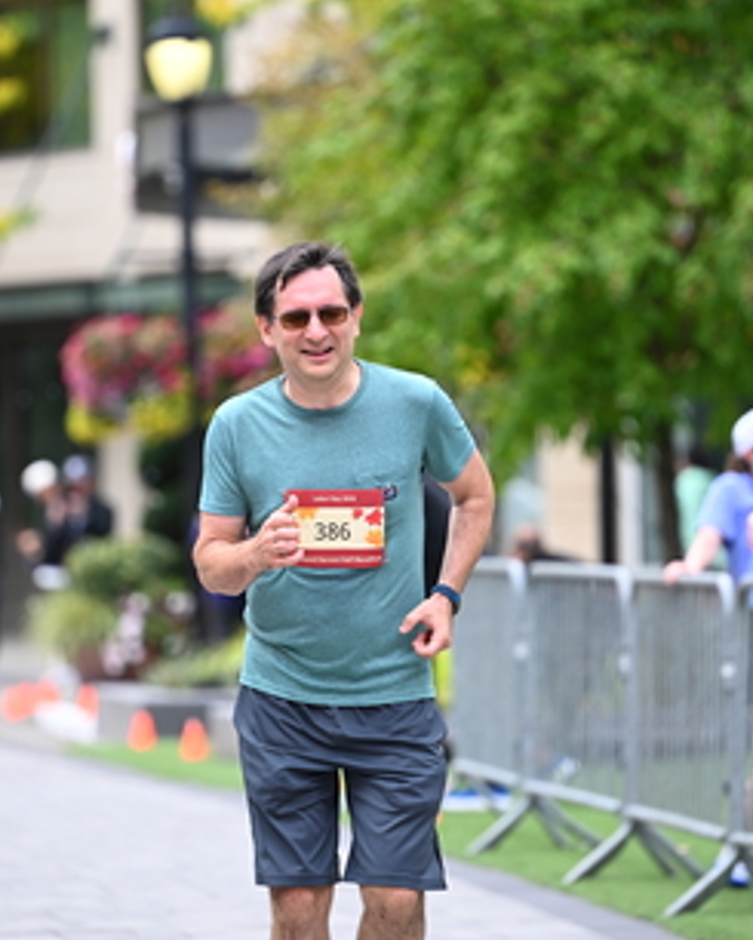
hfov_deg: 5.6
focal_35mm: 278
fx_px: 7740
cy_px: 452
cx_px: 312
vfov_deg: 7.0
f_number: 2.8
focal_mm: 165
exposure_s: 1/2000
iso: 640
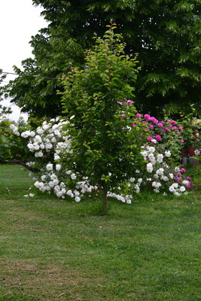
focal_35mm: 54
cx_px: 100
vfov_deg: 36.9
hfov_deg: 25.1
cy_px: 150
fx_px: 452
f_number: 9
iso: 400
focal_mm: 36
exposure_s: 1/100
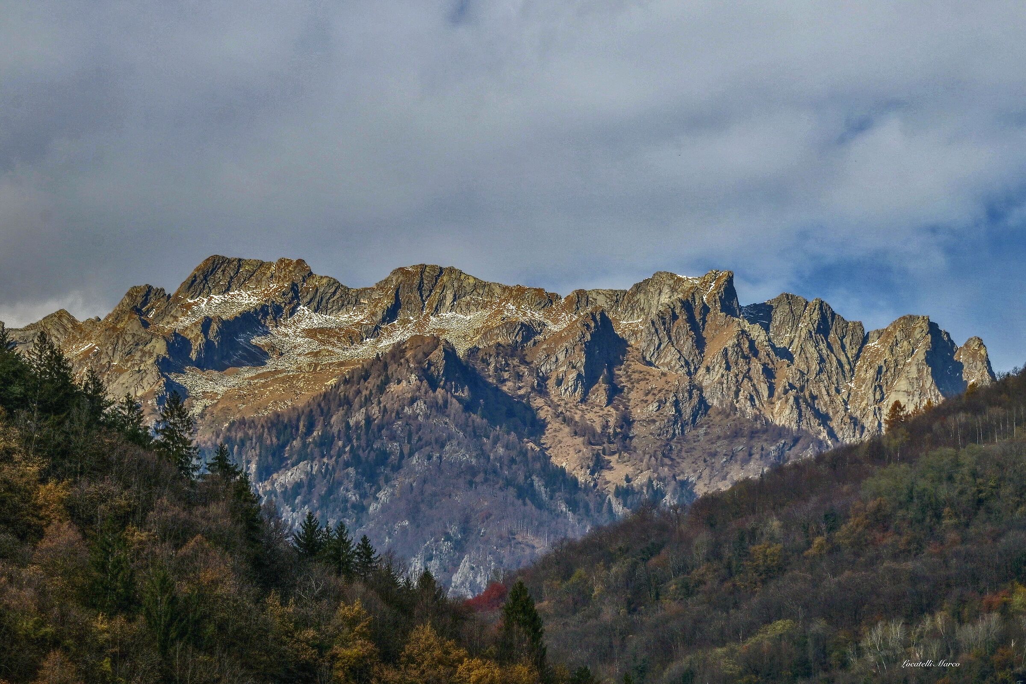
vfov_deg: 8.7
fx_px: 4474
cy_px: 342
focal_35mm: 157
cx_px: 513
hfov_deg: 13.1
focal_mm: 105
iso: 100
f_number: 8
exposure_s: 1/1000
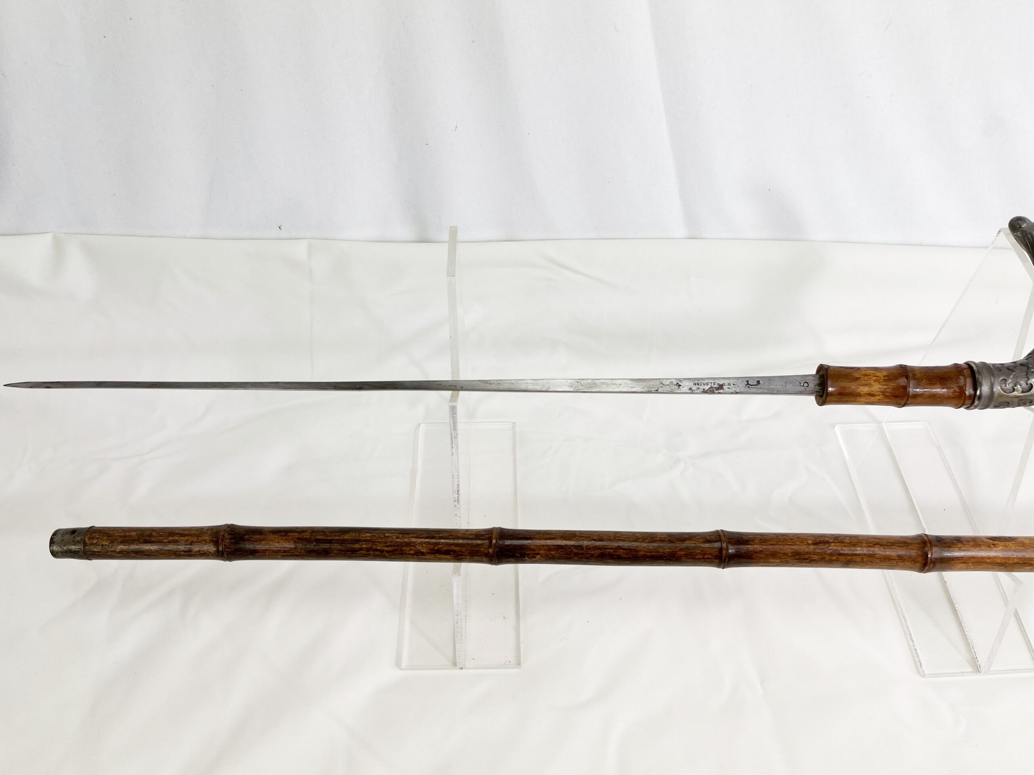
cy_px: 388
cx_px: 517
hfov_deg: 67.3
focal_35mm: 26
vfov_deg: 53.1
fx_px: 777
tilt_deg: -48.8
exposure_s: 1/355
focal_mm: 5.1
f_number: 1.6
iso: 50
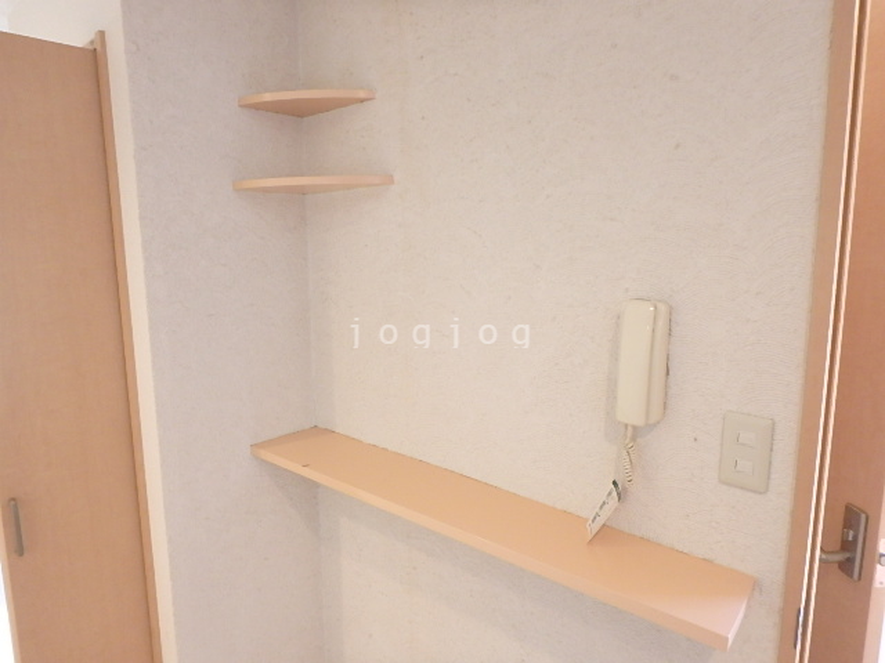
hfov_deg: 79.0
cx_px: 442
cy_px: 332
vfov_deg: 63.4
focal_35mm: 21
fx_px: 537
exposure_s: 1/30
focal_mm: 3.7
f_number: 3.5
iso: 400
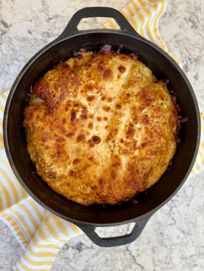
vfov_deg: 71.6
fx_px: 189
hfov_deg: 56.8
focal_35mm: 24
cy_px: 136
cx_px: 102
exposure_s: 1/120
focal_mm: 6.76
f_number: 1.78
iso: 160
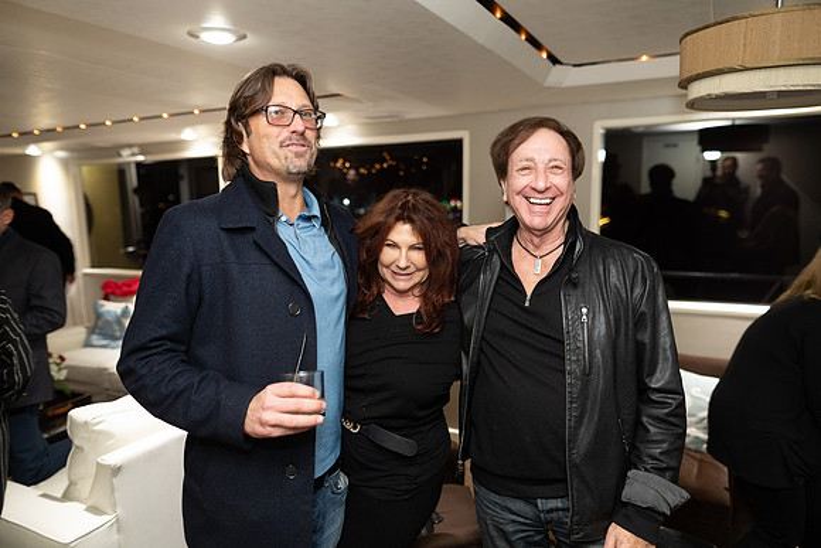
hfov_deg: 73.7
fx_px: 547
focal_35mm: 24
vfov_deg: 53.2
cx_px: 410
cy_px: 274
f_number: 2
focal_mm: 24
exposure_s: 1/100
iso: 1000
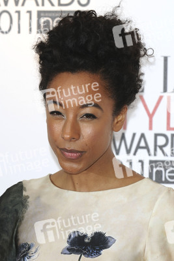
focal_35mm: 195
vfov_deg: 10.5
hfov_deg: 7.0
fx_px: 1412
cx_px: 87
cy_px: 130
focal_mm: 130
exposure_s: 1/160
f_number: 5
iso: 400
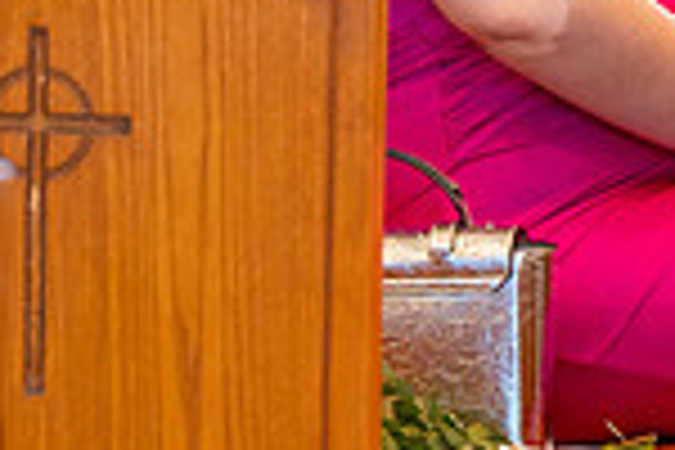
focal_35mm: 774
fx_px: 14511
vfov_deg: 1.8
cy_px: -349
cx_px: 747
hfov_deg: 2.7
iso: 1000
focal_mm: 200
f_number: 4.5
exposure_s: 1/160
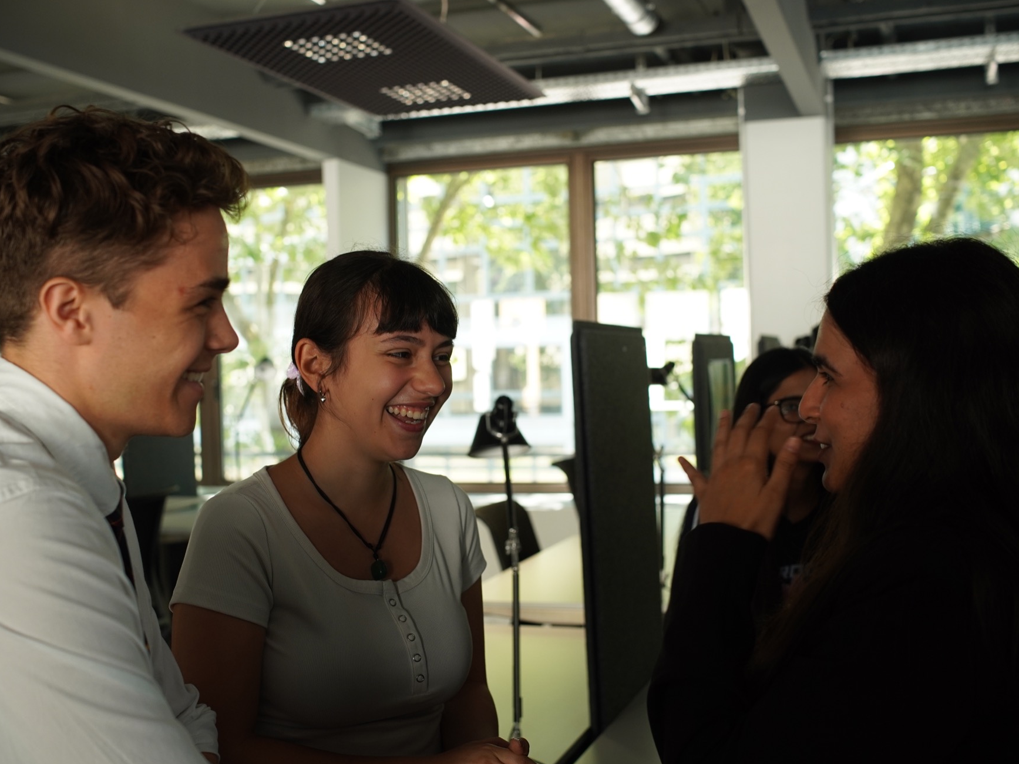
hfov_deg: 45.2
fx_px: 1223
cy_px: 387
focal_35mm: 42
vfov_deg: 34.7
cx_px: 458
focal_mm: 25
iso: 320
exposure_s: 1/125
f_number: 2.8
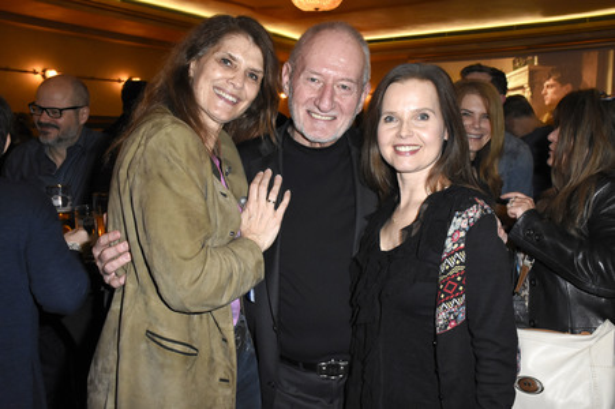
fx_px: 666
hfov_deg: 49.6
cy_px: 204
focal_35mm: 39
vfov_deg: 34.2
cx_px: 308
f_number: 6.3
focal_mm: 26
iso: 3200
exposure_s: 1/60
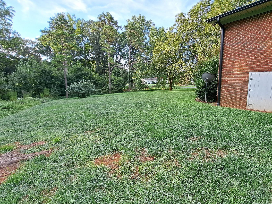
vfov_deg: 78.1
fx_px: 126
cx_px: 161
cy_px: 98
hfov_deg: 93.5
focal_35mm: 16
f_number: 2.2
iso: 50
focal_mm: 1.74
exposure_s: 1/172
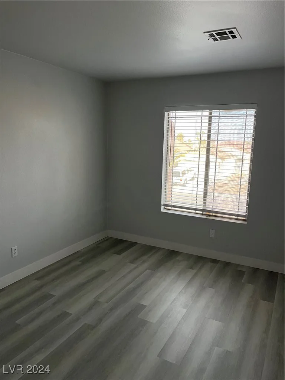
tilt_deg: -10.9
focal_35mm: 26
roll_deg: -0.7
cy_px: 190
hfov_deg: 53.1
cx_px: 142
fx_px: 285
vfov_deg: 67.3
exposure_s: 1/60
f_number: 1.6
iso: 320
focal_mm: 5.1
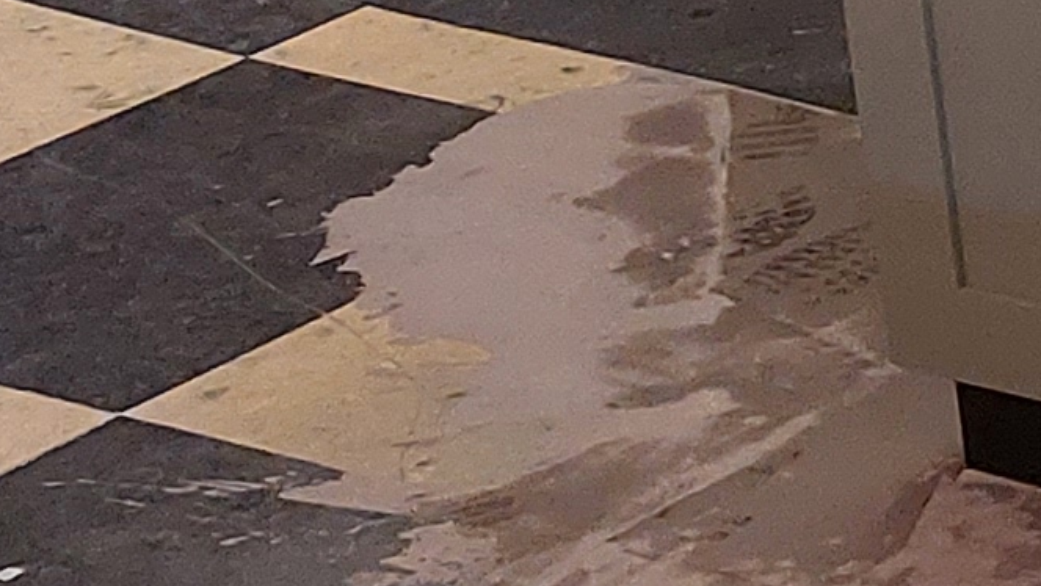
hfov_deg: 9.3
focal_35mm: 182
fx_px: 5025
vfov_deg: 6.4
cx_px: 3189
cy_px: -658
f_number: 1.8
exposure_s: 1/50
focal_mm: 5.23
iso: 250
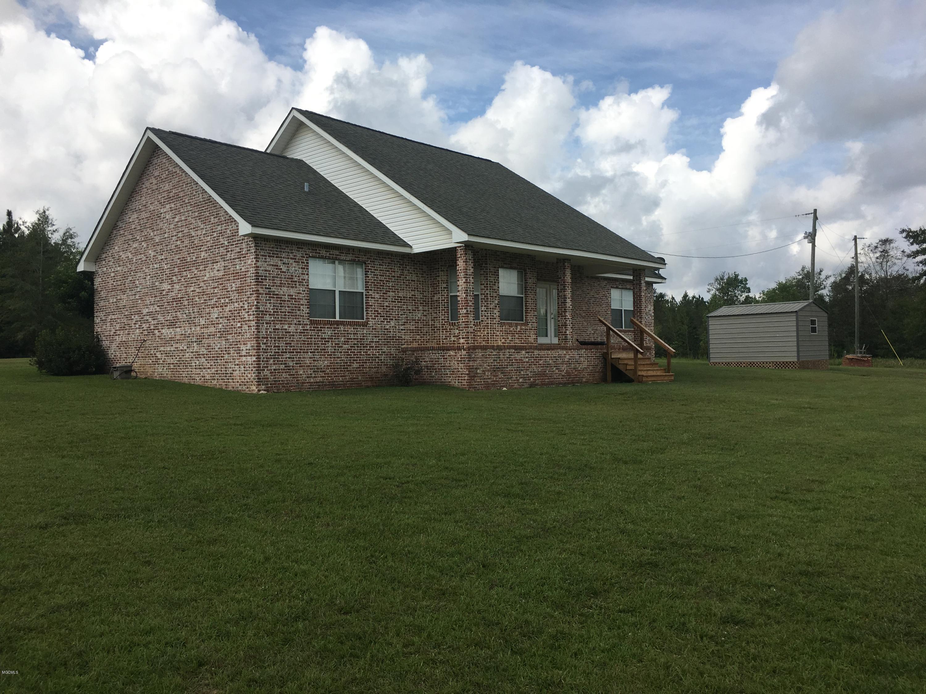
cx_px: 463
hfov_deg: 61.7
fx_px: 776
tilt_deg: +1.6
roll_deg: +1.1
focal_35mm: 29
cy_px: 347
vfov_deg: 48.2
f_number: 2.2
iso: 25
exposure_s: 1/2137
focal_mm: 4.15
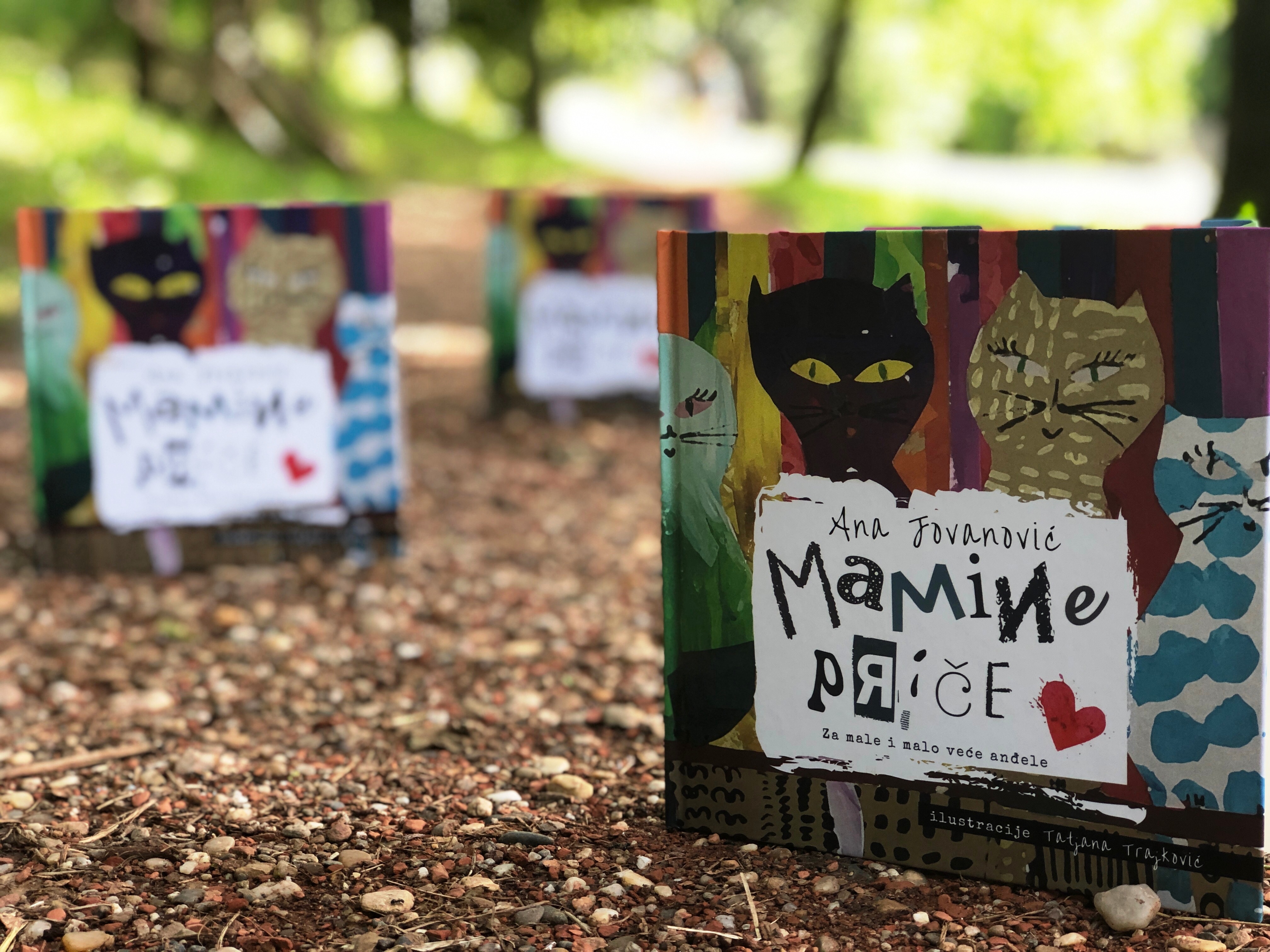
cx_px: 635
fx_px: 2091
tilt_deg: -9.9
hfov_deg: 33.8
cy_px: 476
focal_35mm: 57
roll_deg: +0.8
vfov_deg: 25.7
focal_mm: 6.6
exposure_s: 1/40
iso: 25
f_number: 2.8
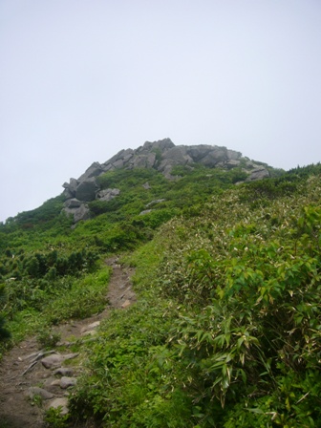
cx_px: 160
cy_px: 214
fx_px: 346
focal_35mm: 28
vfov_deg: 63.4
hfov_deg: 49.7
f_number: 5.6
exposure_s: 1/500
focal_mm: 4.6
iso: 80
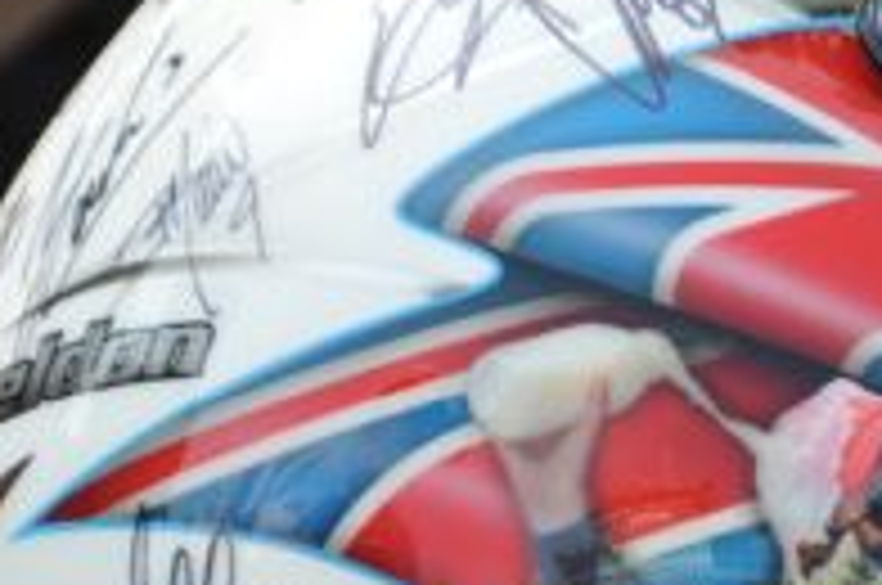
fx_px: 11251
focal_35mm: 460
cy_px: 394
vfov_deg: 3.0
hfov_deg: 4.5
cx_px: 1017
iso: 200
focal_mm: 120
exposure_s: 1/250
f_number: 5.3
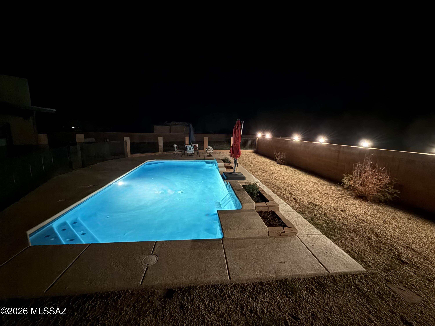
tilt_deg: -8.9
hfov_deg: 102.1
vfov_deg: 85.7
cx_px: 218
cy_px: 163
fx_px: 176
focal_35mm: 14
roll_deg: -1.6
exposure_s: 1/4
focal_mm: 2.22
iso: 4000
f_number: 2.2
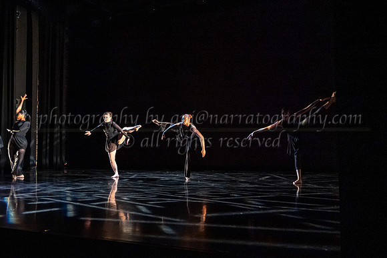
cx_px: 183
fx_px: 387
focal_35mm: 36
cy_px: 129
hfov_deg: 53.1
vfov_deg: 36.9
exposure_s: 1/100
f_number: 2.8
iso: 6400
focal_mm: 28
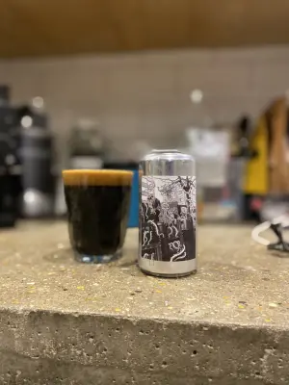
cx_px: 144
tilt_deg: -1.6
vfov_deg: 67.3
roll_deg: -1.2
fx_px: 289
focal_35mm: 26
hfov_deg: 53.1
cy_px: 192
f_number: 1.8
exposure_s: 1/33
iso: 400
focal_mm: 4.25
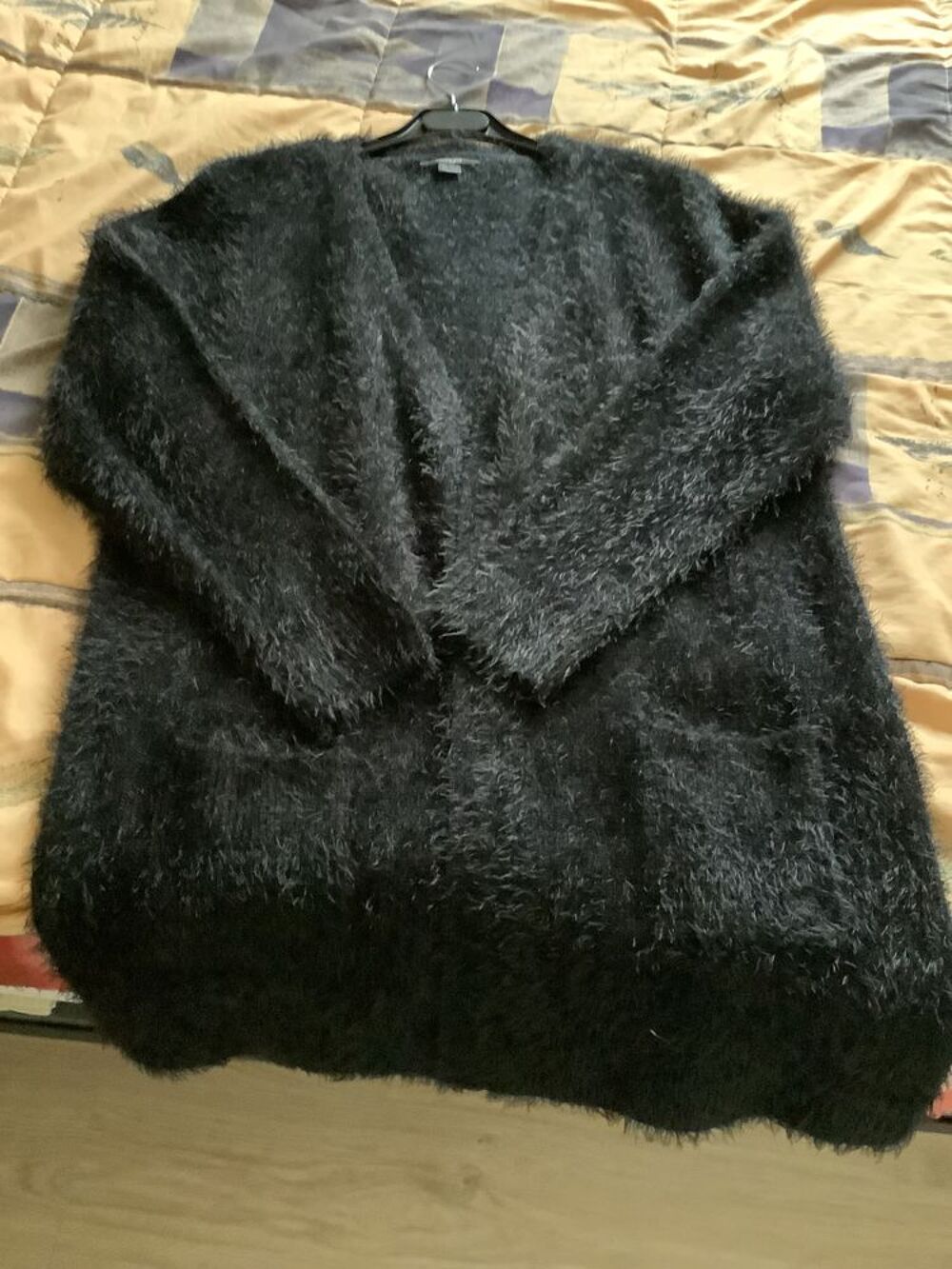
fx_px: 1137
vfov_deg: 58.3
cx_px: 476
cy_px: 634
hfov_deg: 45.4
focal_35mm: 31
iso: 800
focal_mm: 3.3
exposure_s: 1/15
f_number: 2.4
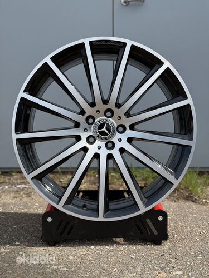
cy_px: 139
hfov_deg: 30.3
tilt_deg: -8.5
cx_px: 104
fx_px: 386
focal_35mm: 48
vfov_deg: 39.7
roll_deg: +0.0
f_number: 1.78
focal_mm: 6.76
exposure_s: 1/2494
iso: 64
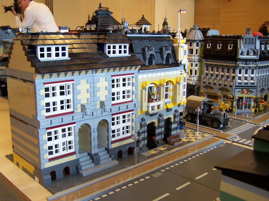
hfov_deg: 49.0
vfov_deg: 37.7
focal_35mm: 38
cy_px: 100
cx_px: 134
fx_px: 295
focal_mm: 6.3
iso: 80
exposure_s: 1/15
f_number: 2.8
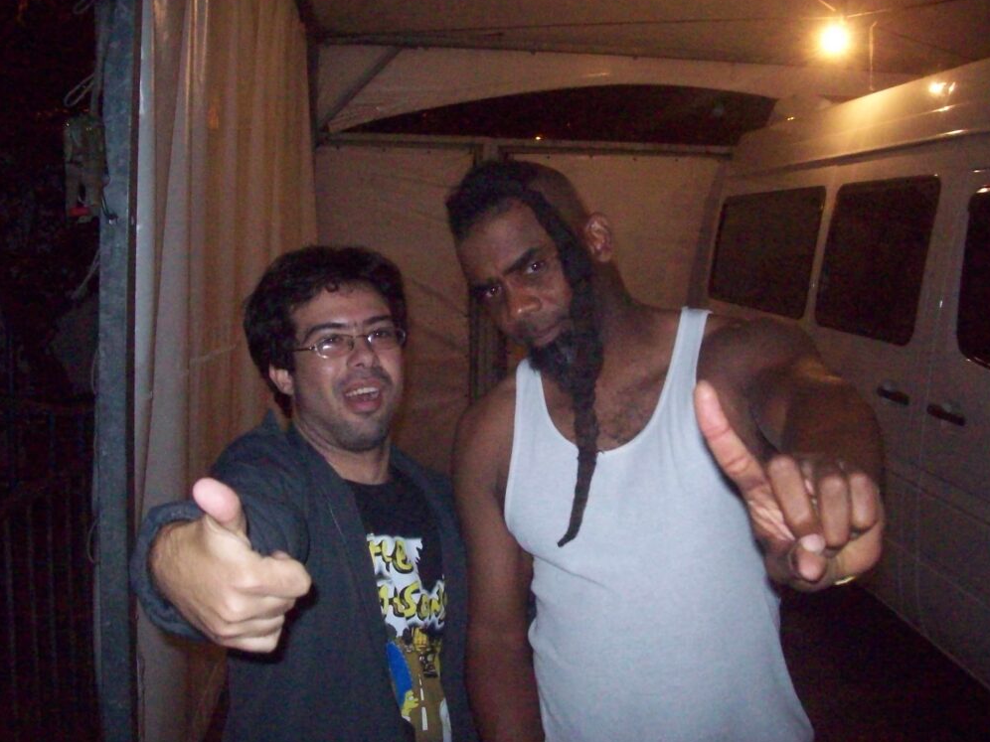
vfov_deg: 38.7
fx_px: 1058
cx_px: 491
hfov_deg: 50.1
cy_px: 367
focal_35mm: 37
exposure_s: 1/64
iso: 800
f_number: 2.7
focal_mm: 6
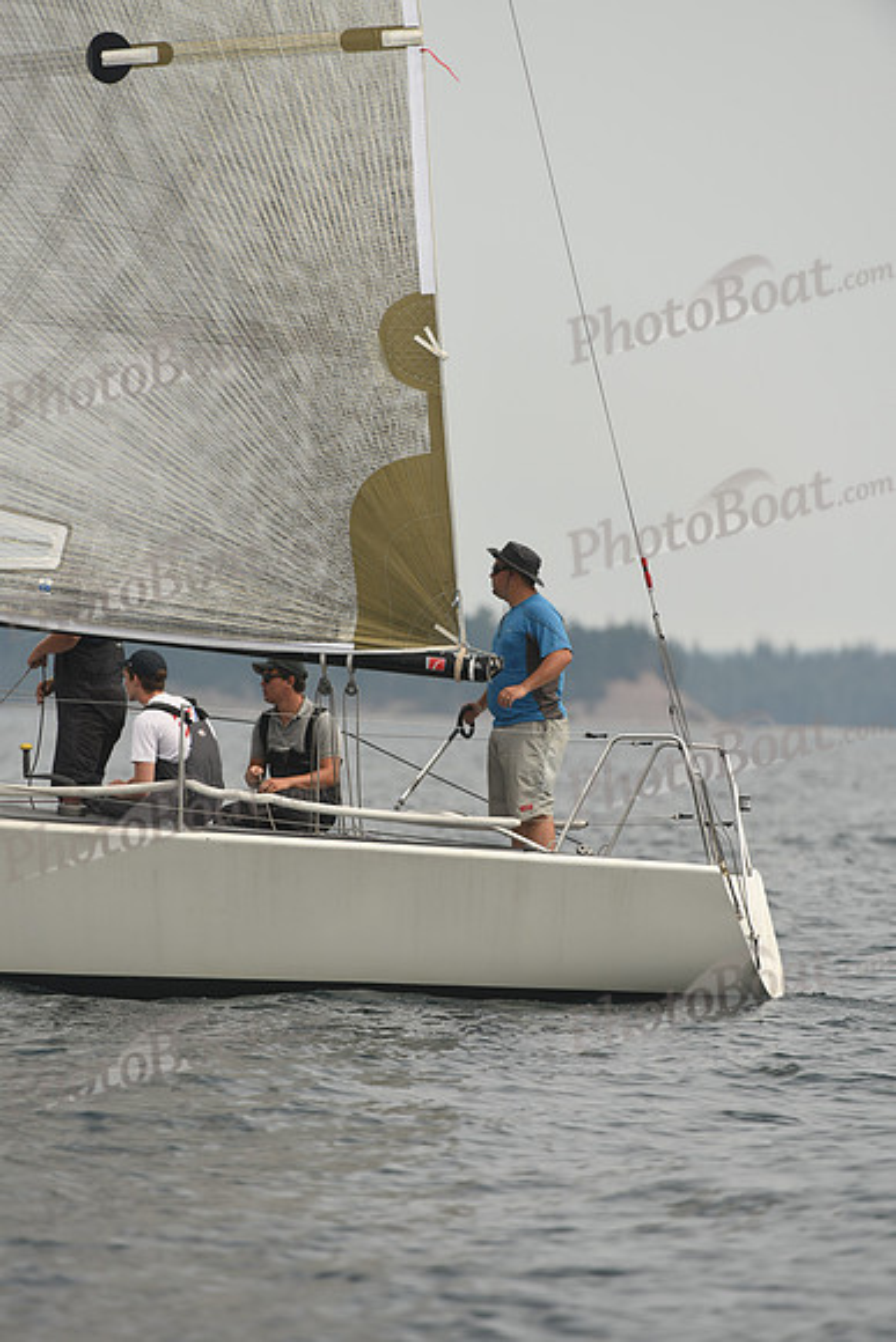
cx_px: 448
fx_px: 14923
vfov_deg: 5.2
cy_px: 671
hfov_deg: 3.4
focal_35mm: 400
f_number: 5.6
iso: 250
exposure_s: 1/1000
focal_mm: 400
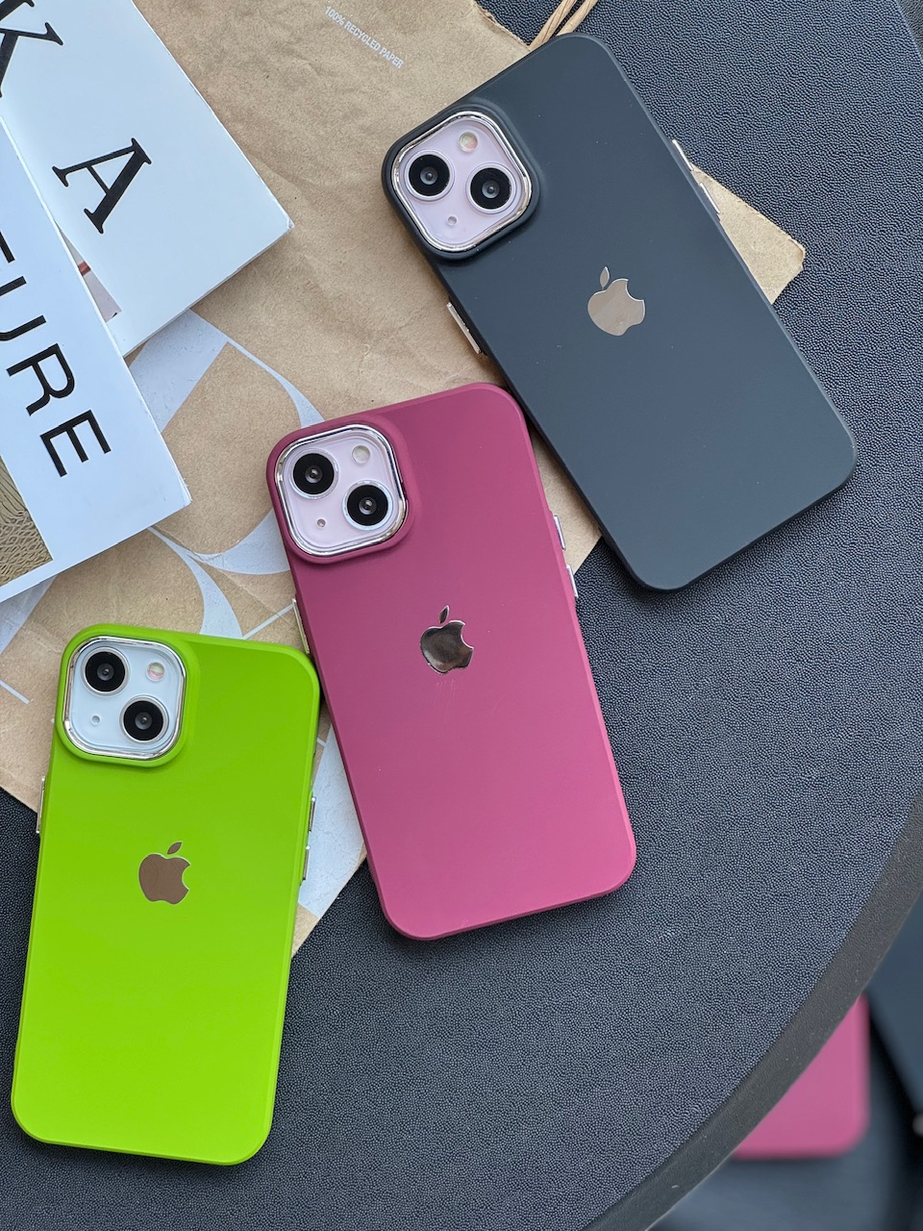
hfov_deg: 19.1
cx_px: 462
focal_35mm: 77
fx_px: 2738
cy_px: 616
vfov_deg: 25.3
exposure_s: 1/99
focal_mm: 9
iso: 100
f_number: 2.8
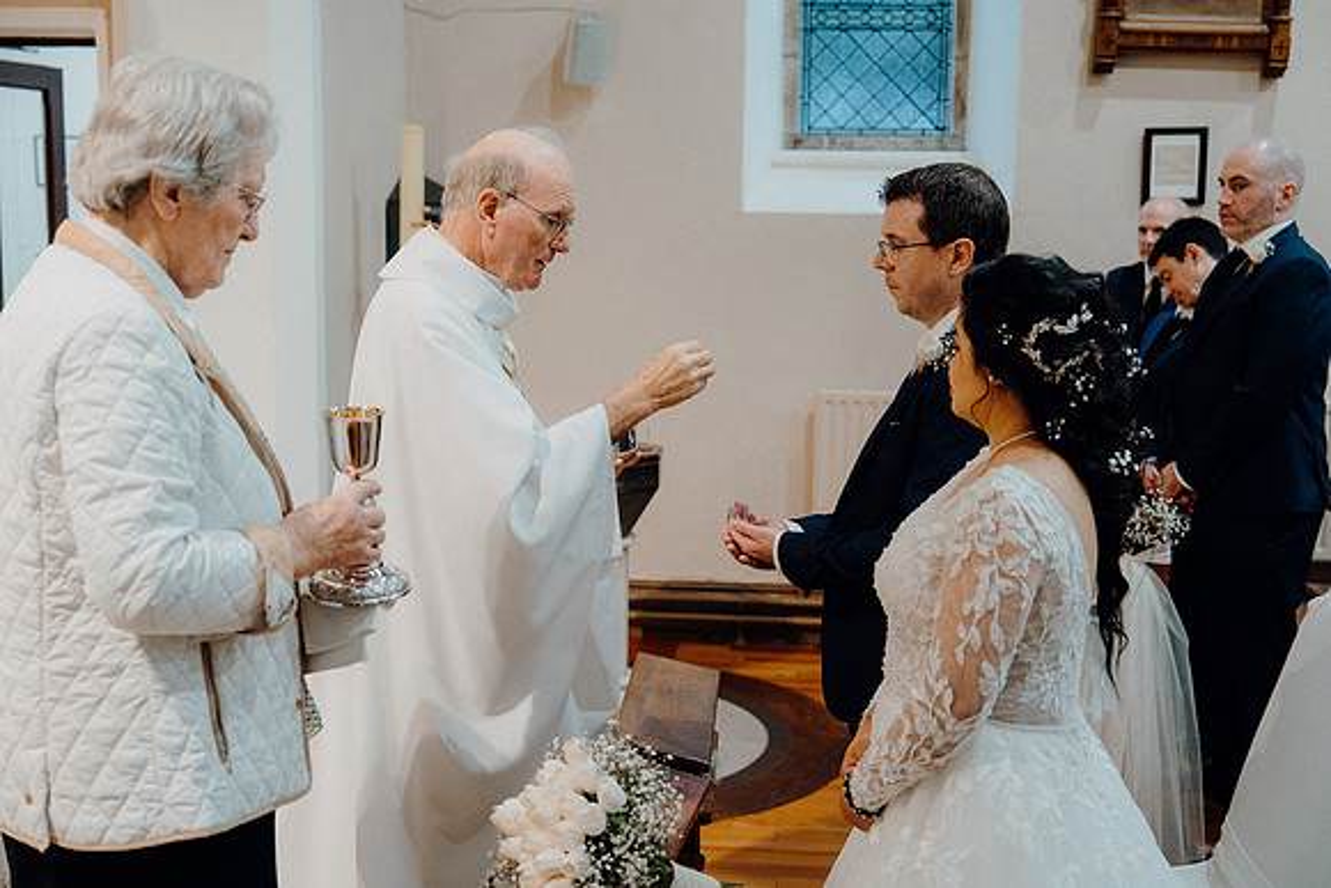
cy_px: 444
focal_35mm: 44
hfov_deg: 44.5
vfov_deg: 30.5
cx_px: 666
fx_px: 1627
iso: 2000
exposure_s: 1/160
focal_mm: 44
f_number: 3.5
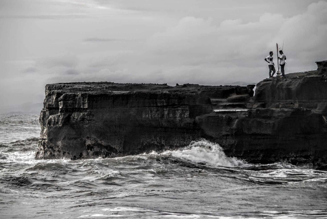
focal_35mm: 196
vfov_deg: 7.0
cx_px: 157
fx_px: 1782
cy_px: 104
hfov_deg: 10.5
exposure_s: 1/60
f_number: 6.3
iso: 100
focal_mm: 120
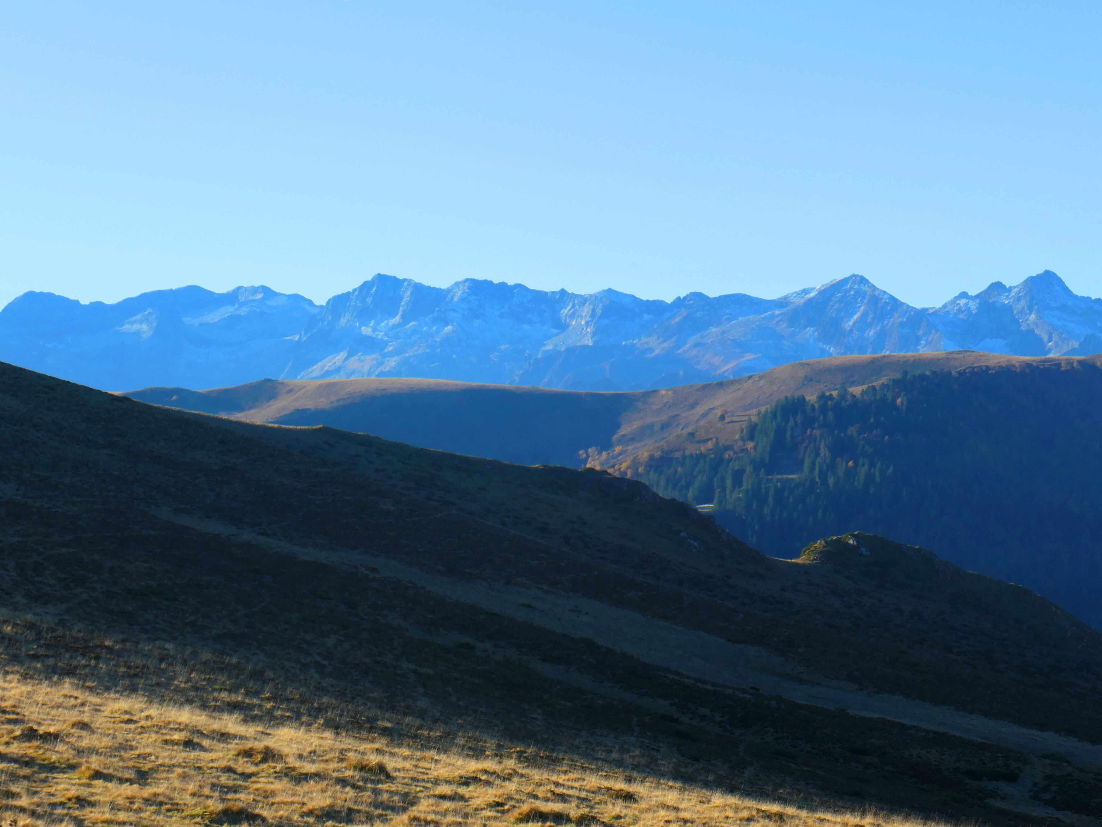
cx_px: 611
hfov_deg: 18.5
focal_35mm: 106
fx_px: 3375
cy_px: 457
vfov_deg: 14.0
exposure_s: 1/125
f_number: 8
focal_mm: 30.6
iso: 125
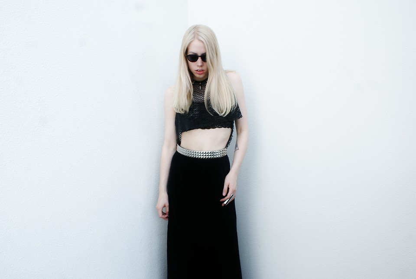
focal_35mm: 33
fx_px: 382
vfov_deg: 40.1
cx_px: 208
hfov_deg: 57.2
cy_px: 140
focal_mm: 22
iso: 100
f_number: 7.1
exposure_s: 1/50
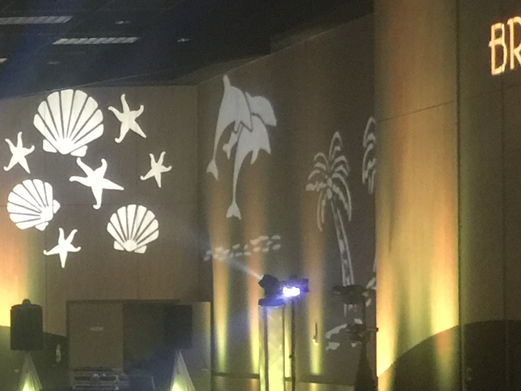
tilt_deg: +1.9
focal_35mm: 130
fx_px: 1957
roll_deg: -0.3
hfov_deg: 13.3
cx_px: -473
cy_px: 341
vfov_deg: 11.3
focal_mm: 4.15
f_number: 2.2
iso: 80
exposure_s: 1/4
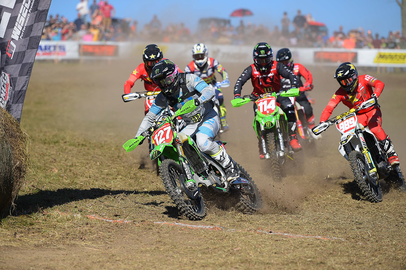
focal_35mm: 200
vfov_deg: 6.9
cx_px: 203
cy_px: 135
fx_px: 2255
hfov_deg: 10.3
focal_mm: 200
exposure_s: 1/3000
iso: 200
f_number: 4
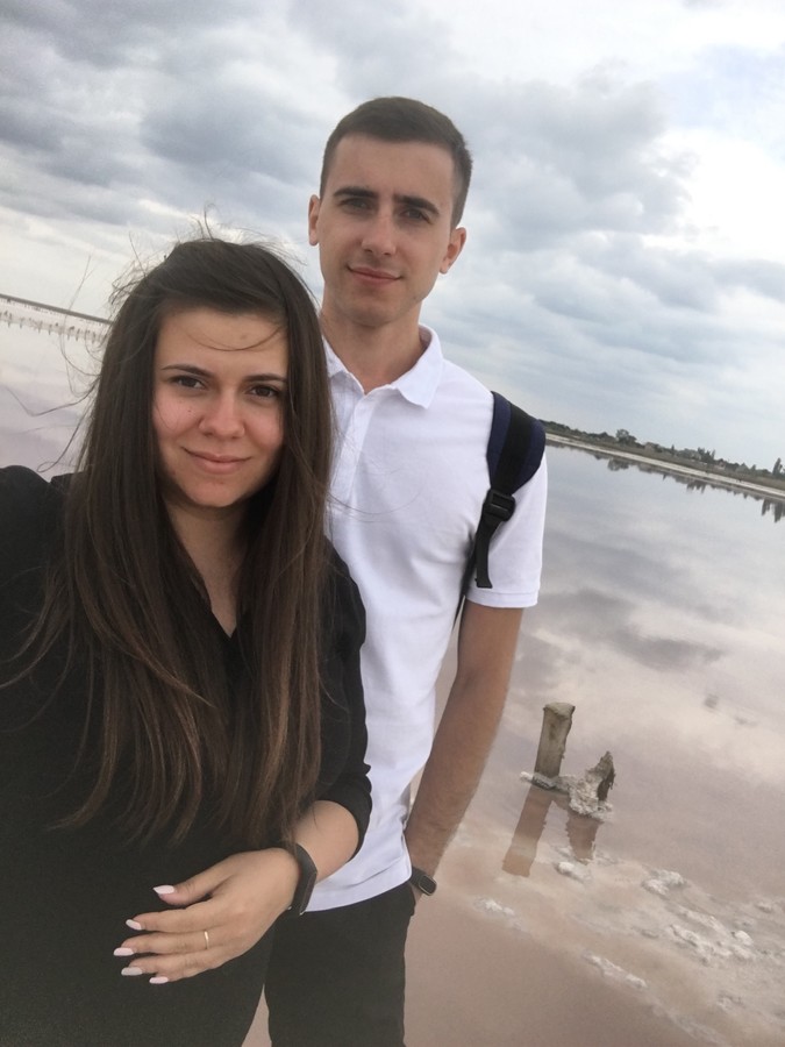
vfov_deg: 58.4
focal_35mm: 31
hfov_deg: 45.4
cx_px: 392
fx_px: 937
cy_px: 524
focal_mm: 2.65
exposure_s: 1/511
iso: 32
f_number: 2.2
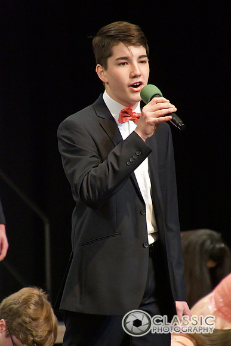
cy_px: 173
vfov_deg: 4.6
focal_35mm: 450
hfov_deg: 3.1
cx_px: 116
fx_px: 4328
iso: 12800
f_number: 7.1
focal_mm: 300
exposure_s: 1/500
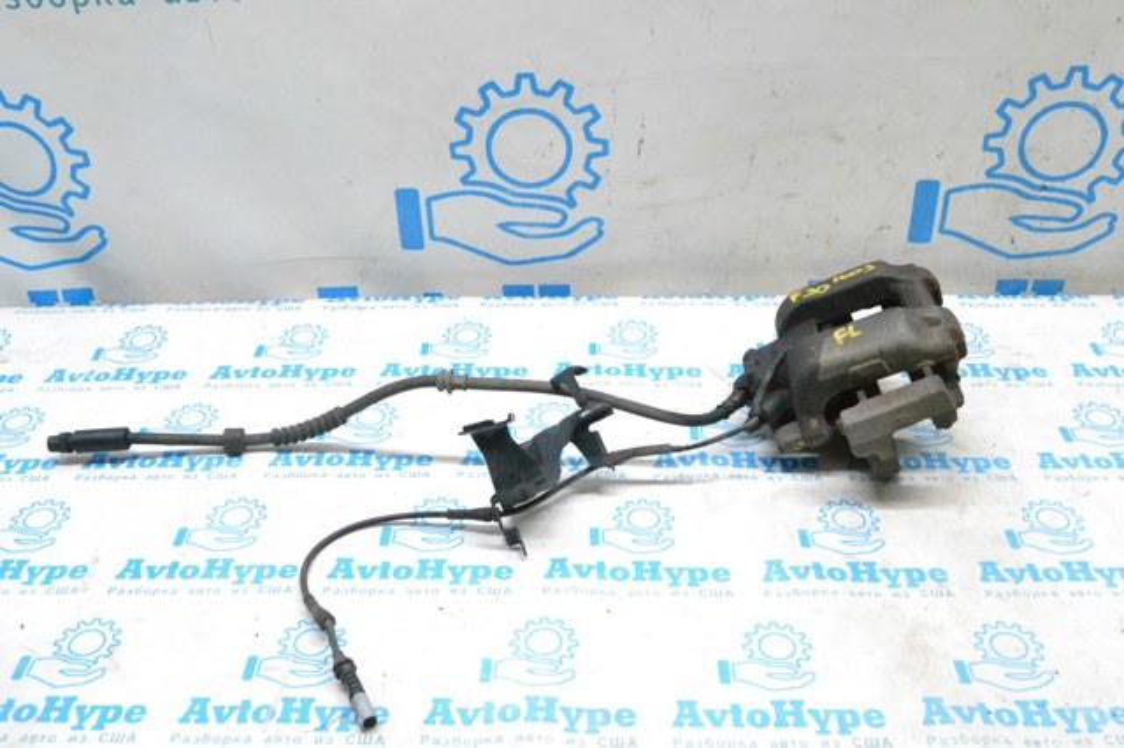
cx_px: 562
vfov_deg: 36.8
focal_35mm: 36
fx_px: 1123
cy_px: 374
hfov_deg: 53.2
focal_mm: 24
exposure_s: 1/160
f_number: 9
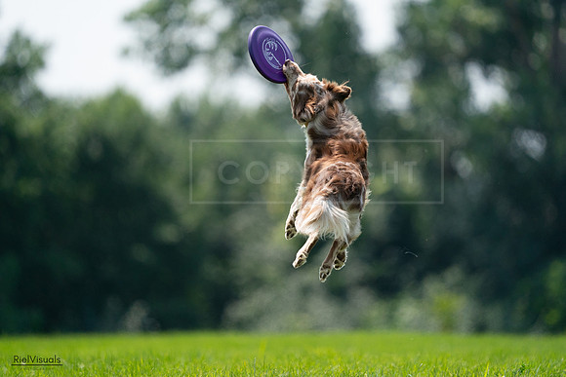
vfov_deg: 2.3
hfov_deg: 3.4
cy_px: 188
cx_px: 283
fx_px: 9435
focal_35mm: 600
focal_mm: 600
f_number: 6.3
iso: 1600
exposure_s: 1/4000
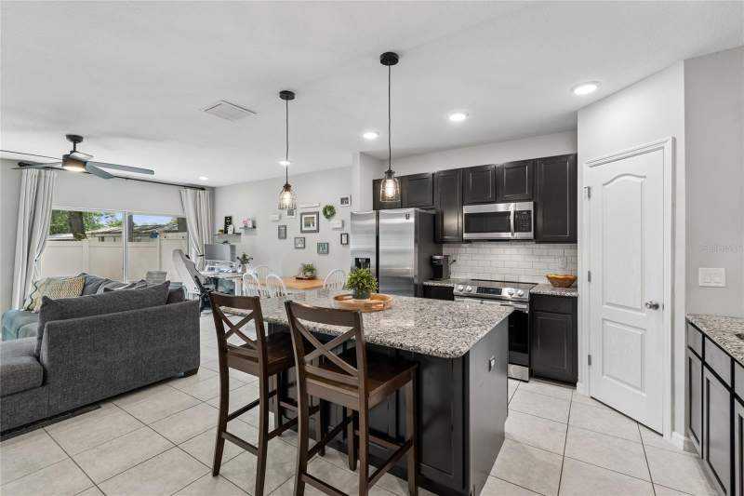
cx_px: 372
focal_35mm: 15
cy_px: 248
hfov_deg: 100.4
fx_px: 310
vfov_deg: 77.3
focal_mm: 10
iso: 100
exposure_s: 1/4
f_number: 7.1
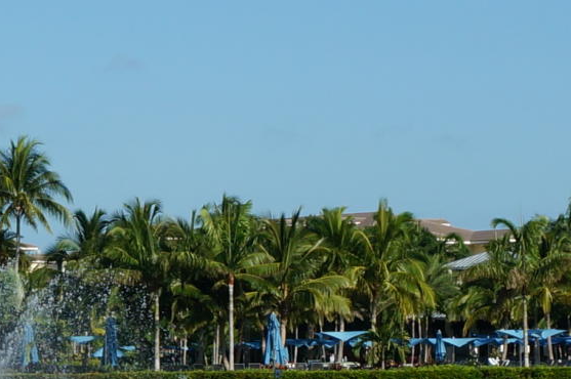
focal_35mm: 194
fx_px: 3073
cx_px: 222
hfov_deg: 10.6
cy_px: 373
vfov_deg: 7.0
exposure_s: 1/160
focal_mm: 24
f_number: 13
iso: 100
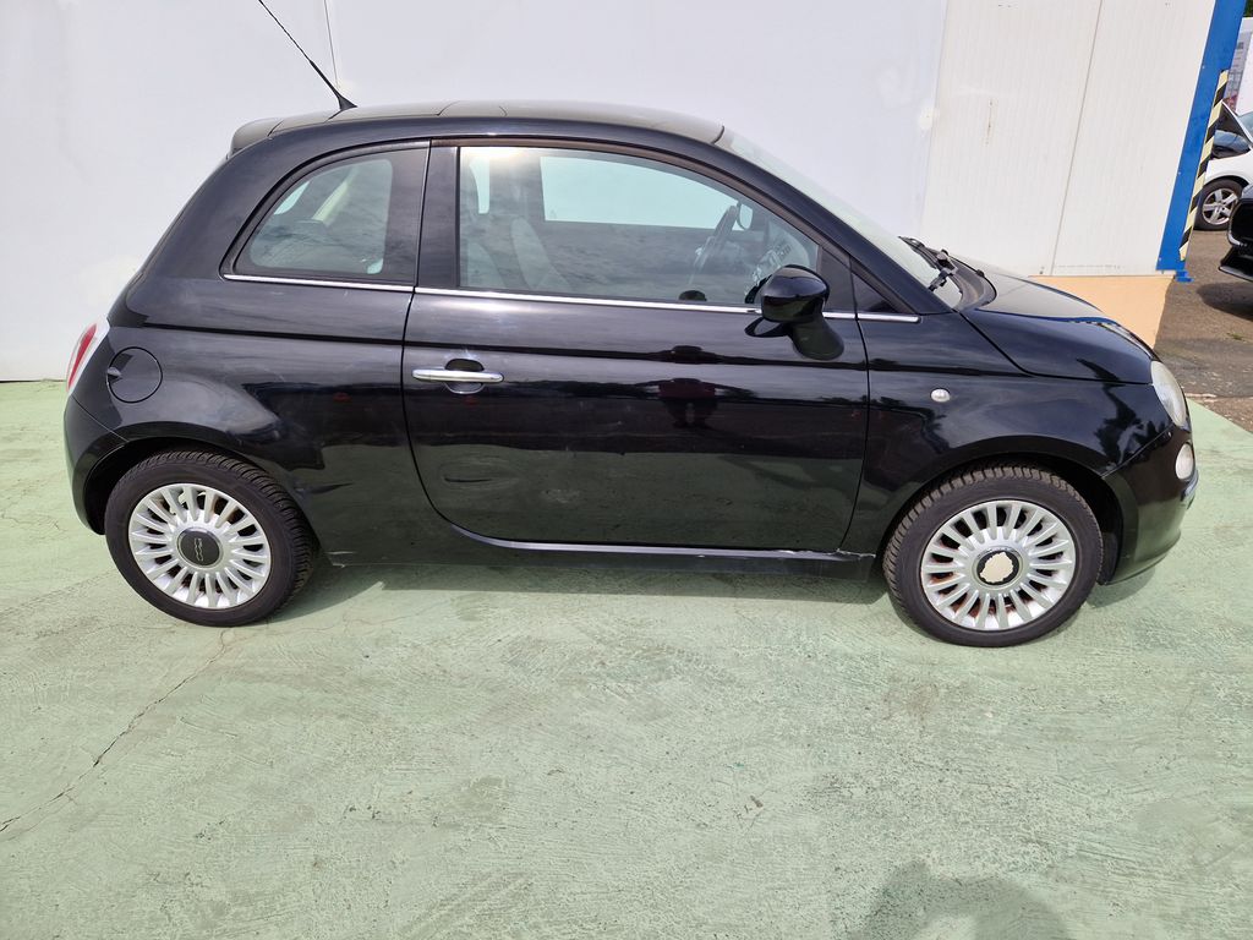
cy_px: 470
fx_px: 833
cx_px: 626
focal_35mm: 23
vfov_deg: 58.9
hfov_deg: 73.9
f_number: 1.8
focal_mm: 5.4
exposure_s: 1/1800
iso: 50
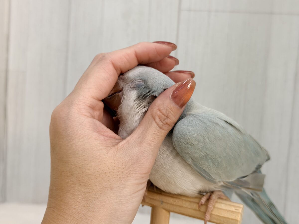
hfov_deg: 39.7
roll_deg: -2.5
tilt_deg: -1.1
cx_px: 150
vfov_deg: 30.3
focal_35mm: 48
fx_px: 415
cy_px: 112
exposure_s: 1/50
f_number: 1.78
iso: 160
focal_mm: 6.76
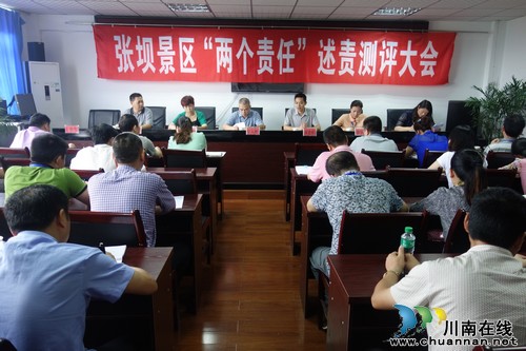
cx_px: 263
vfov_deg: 46.4
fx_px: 409
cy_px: 176
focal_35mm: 28
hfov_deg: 65.5
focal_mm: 10.4
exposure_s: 1/30
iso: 200
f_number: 1.8
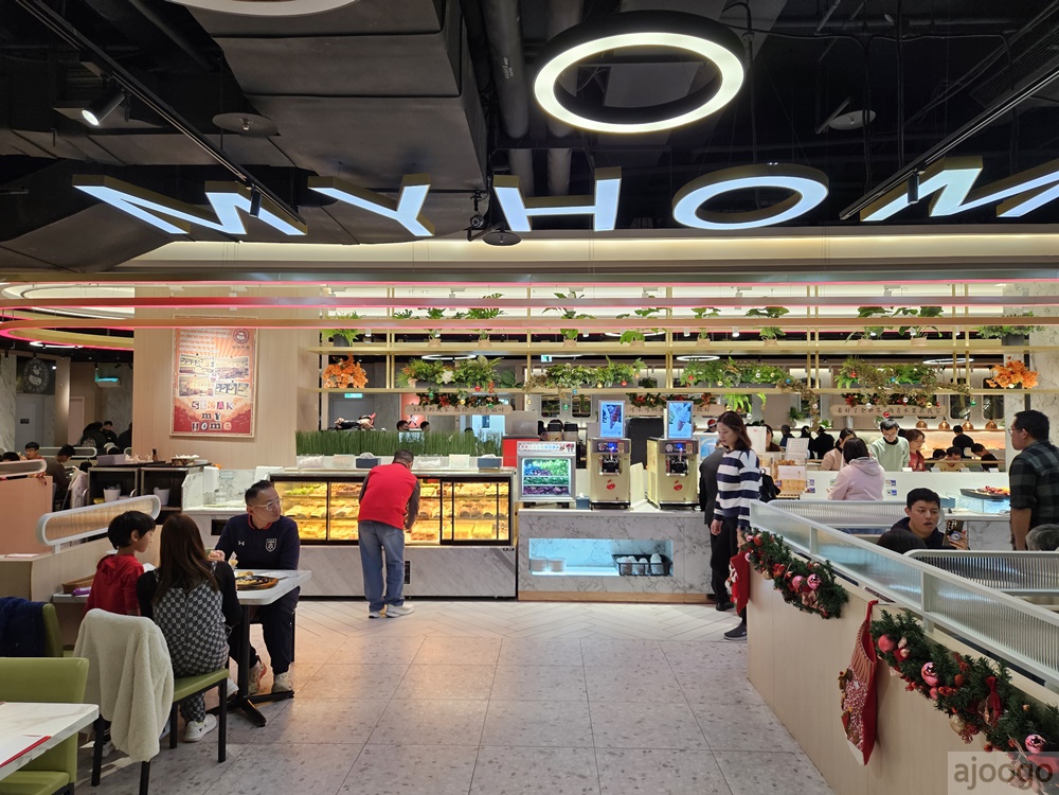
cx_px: 530
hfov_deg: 73.9
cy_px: 398
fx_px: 704
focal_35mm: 23
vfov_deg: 58.9
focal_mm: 5.4
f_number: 1.8
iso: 160
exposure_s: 1/120
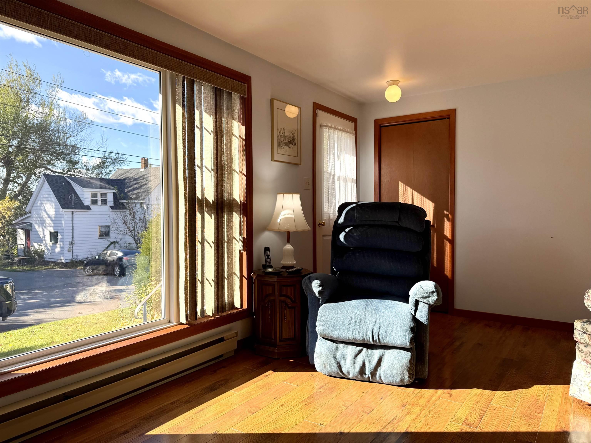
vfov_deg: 56.8
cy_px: 222
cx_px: 296
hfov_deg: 71.6
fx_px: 410
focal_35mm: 24
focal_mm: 6.76
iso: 100
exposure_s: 1/1174
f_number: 1.78
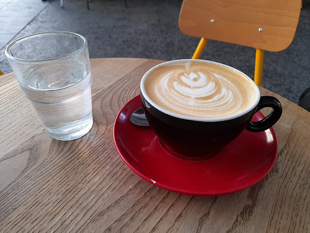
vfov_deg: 54.9
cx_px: 155
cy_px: 116
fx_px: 224
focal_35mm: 25
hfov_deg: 69.4
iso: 50
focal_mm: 4.6
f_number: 2
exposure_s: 1/50
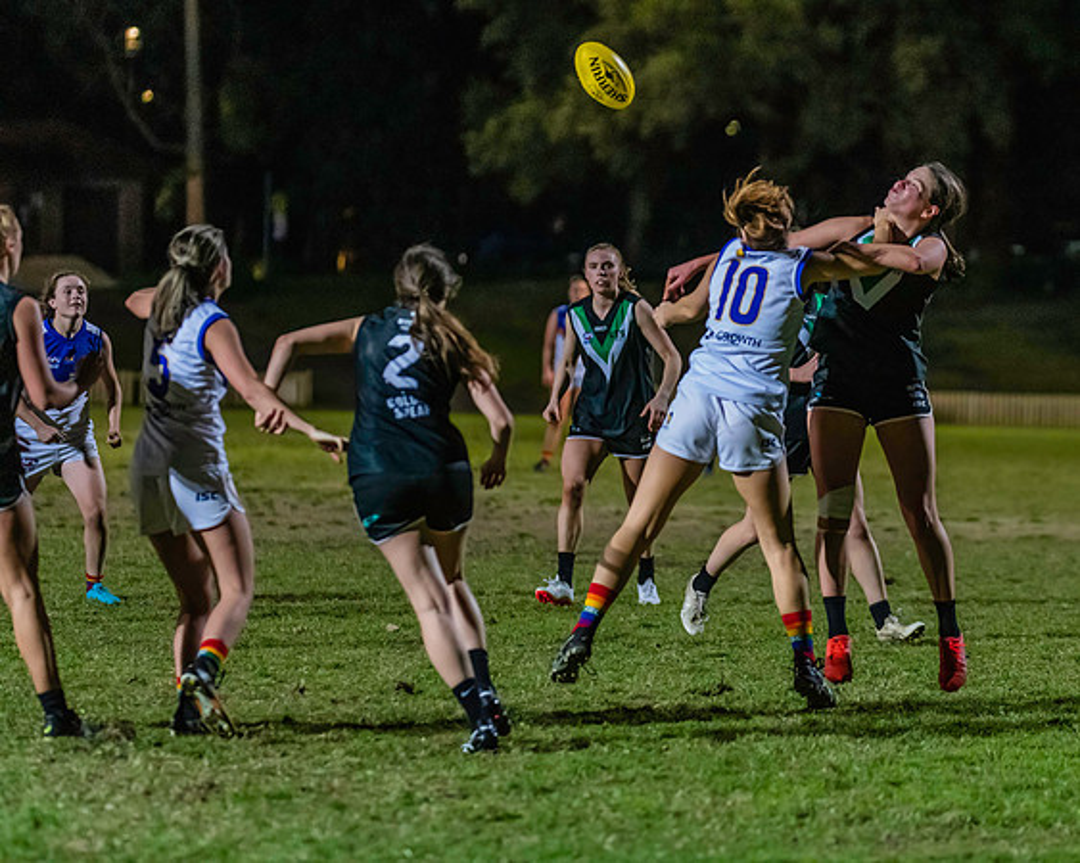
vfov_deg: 7.5
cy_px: 369
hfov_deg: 9.4
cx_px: 742
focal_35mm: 206
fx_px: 6596
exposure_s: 1/1000
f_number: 2.8
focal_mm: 160
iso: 10000
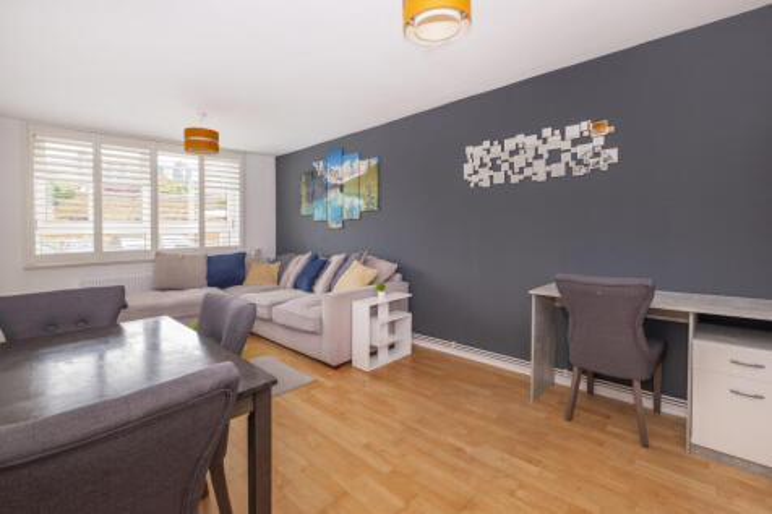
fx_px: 322
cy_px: 257
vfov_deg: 77.3
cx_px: 386
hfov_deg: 100.4
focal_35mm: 15
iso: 400
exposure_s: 1/30
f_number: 5.6
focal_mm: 10
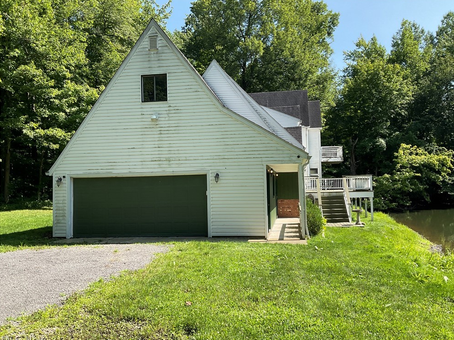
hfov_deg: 60.0
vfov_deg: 46.8
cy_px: 171
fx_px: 393
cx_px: 233
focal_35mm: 30
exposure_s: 1/749
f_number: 1.8
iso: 16
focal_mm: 3
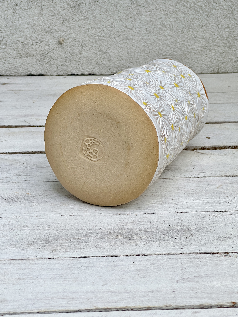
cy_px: 158
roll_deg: +0.6
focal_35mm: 77
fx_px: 706
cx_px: 119
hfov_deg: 19.1
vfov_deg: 25.3
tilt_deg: -21.7
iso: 64
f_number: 2.8
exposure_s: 1/99
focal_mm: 9
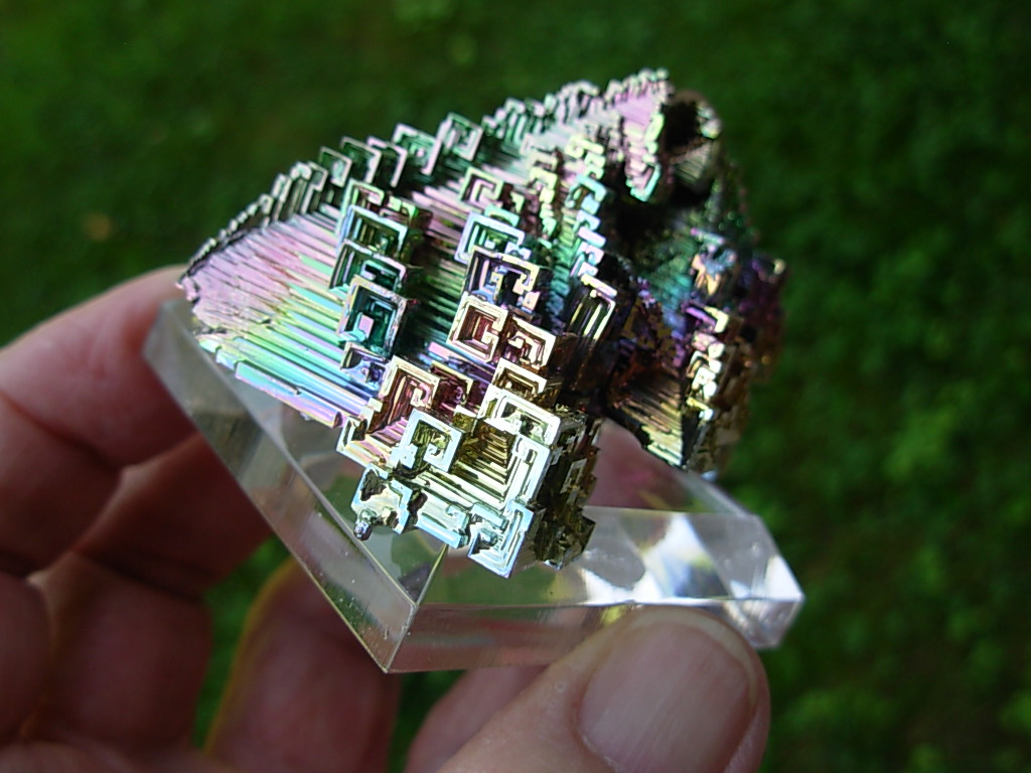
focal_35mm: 38
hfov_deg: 49.0
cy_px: 386
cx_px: 516
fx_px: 1132
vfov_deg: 37.7
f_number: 2.9
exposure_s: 1/342
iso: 50
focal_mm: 6.3
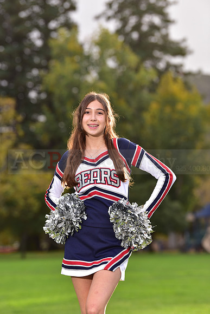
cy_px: 157
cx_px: 105
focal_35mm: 145
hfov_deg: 9.5
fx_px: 1268
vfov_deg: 14.2
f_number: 4.5
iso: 160
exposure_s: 1/250
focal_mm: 145
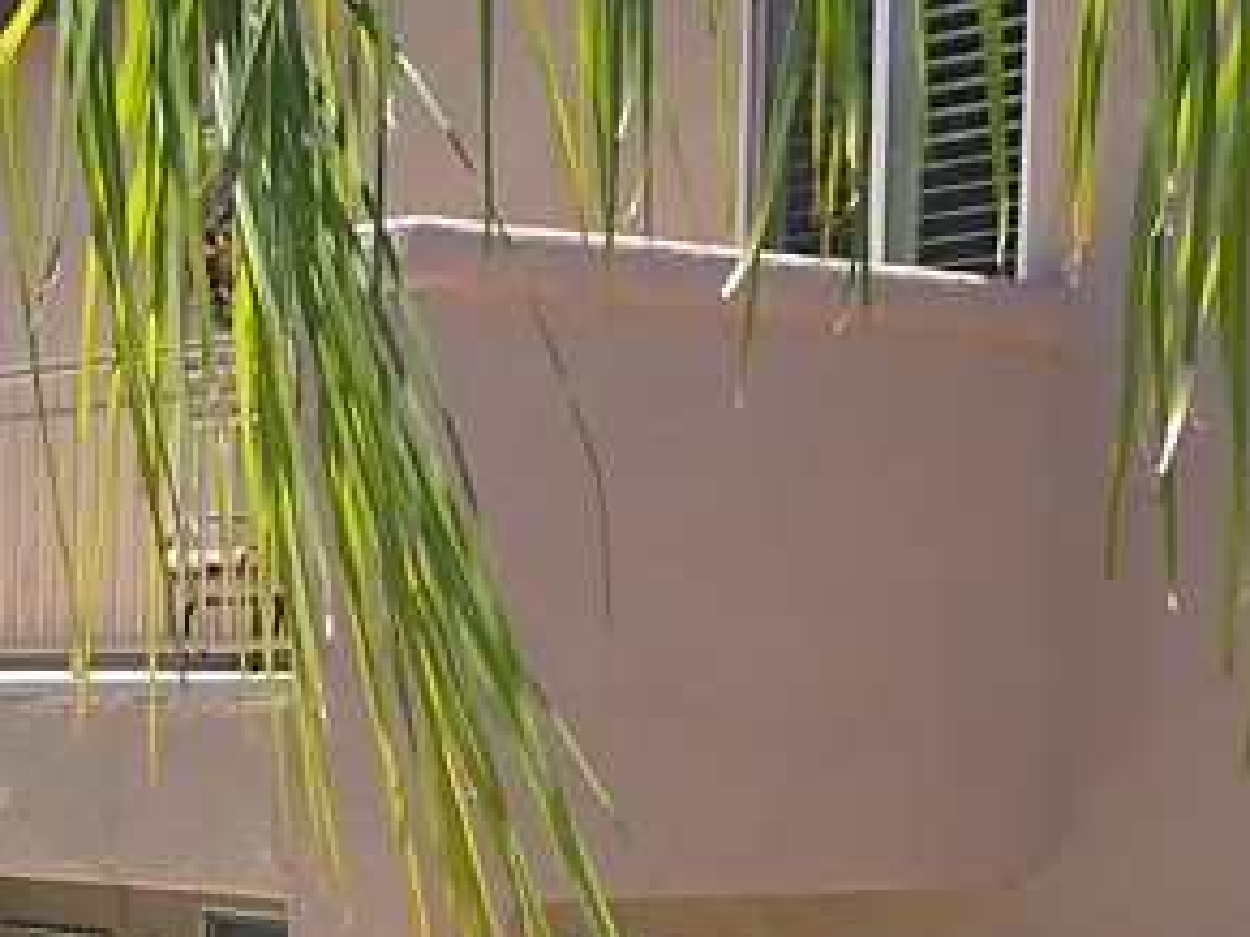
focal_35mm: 88
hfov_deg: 21.6
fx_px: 3176
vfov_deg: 16.1
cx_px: 64
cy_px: 1130
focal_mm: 4.5
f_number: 8
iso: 100
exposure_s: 1/160
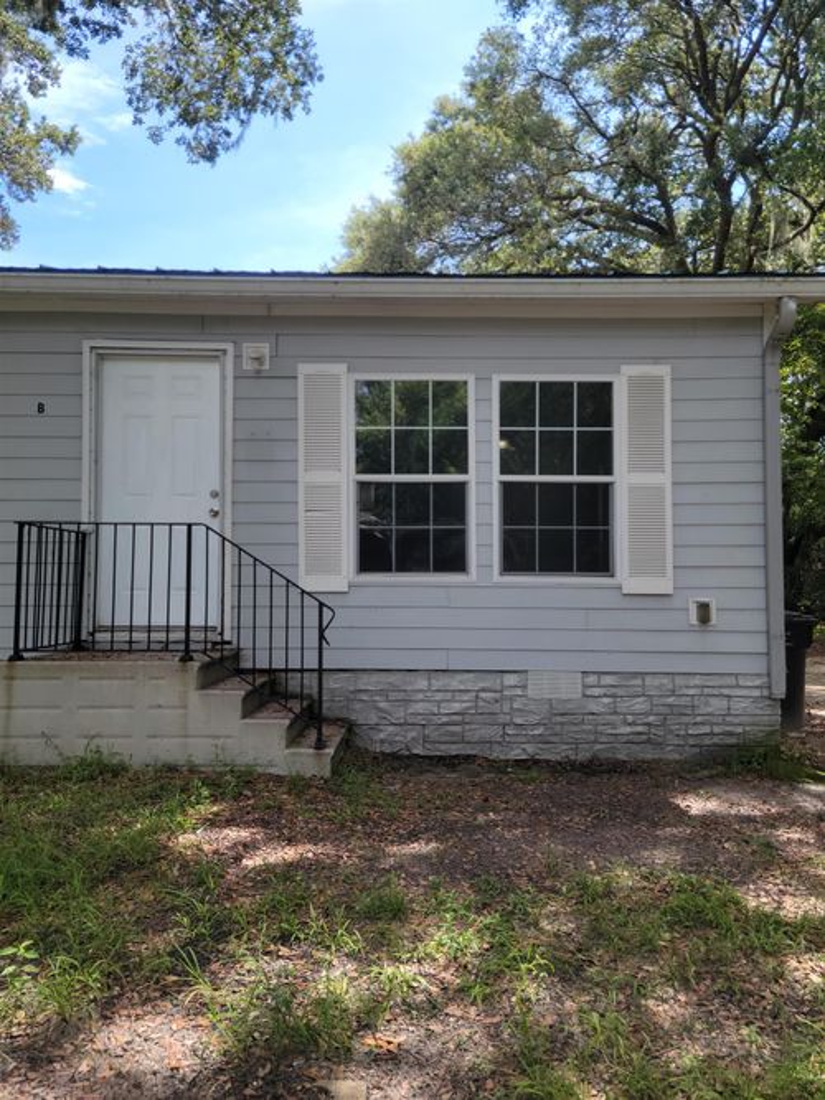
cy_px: 550
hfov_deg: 49.7
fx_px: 890
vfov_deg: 63.5
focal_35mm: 28
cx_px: 412
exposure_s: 1/270
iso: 25
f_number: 2
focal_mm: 5.9
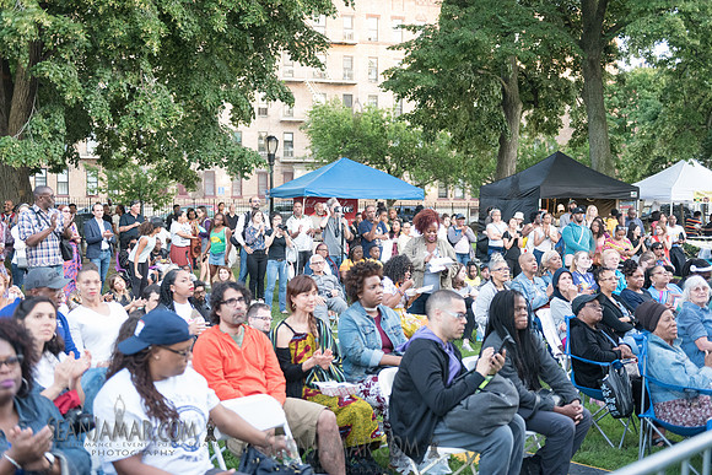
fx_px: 870
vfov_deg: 30.5
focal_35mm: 44
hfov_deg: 44.5
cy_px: 238
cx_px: 356
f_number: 2.8
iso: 3200
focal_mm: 44
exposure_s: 1/400
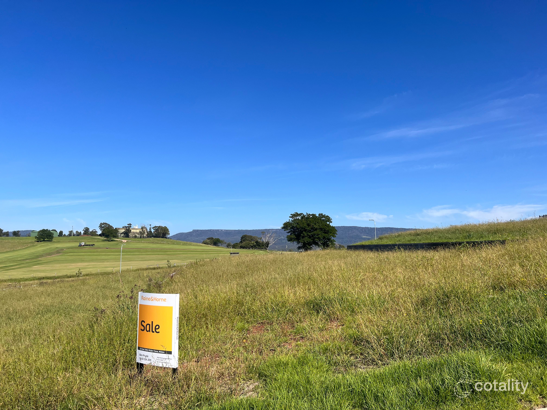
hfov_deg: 67.3
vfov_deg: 53.1
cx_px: 274
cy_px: 205
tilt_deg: +6.2
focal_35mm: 26
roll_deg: +0.1
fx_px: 411
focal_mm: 5.7
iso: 50
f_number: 1.5
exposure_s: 1/5319
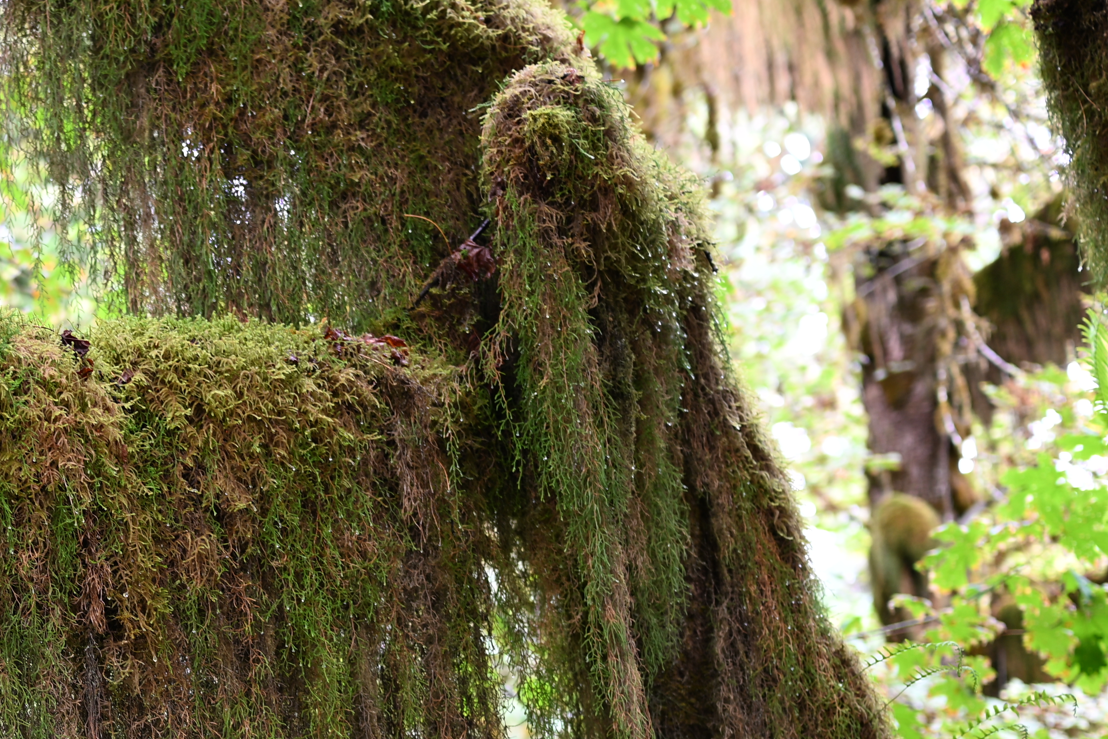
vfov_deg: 12.5
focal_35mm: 109
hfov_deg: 18.3
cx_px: -9
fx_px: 3355
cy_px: 652
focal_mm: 50
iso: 100
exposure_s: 1/20
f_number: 2.2
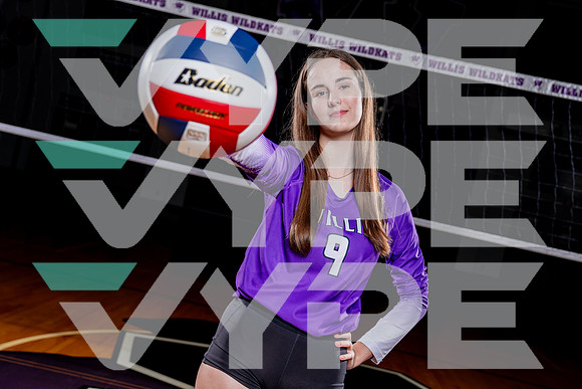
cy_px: 194
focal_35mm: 45
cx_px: 291
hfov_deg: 43.8
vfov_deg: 30.0
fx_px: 724
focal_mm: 44
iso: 100
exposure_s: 1/250
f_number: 4
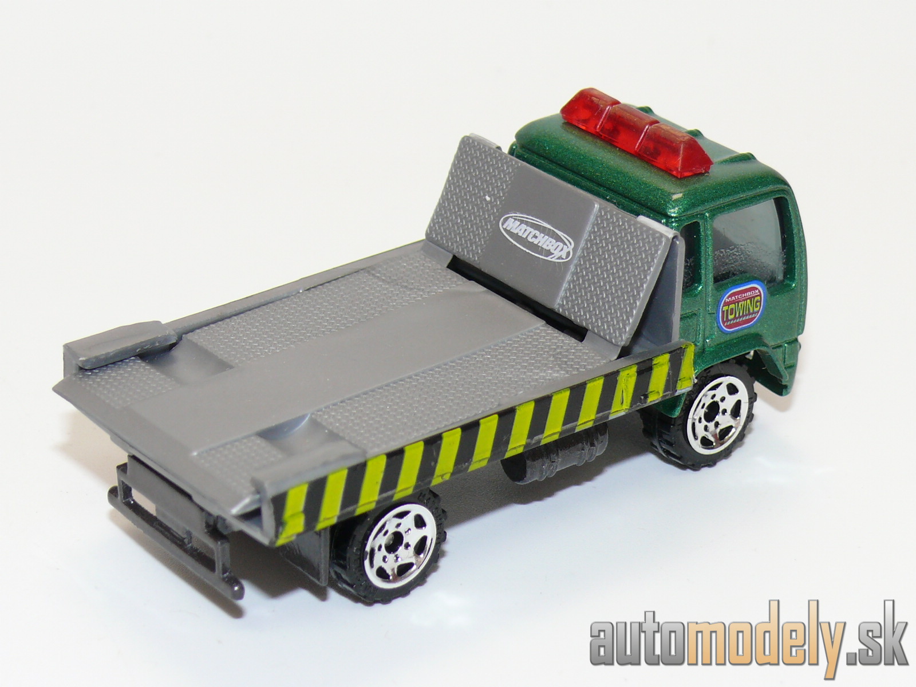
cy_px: 344
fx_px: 2699
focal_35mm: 102
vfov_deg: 14.5
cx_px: 458
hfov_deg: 19.3
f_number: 4
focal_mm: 13.3
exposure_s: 1/30
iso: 100
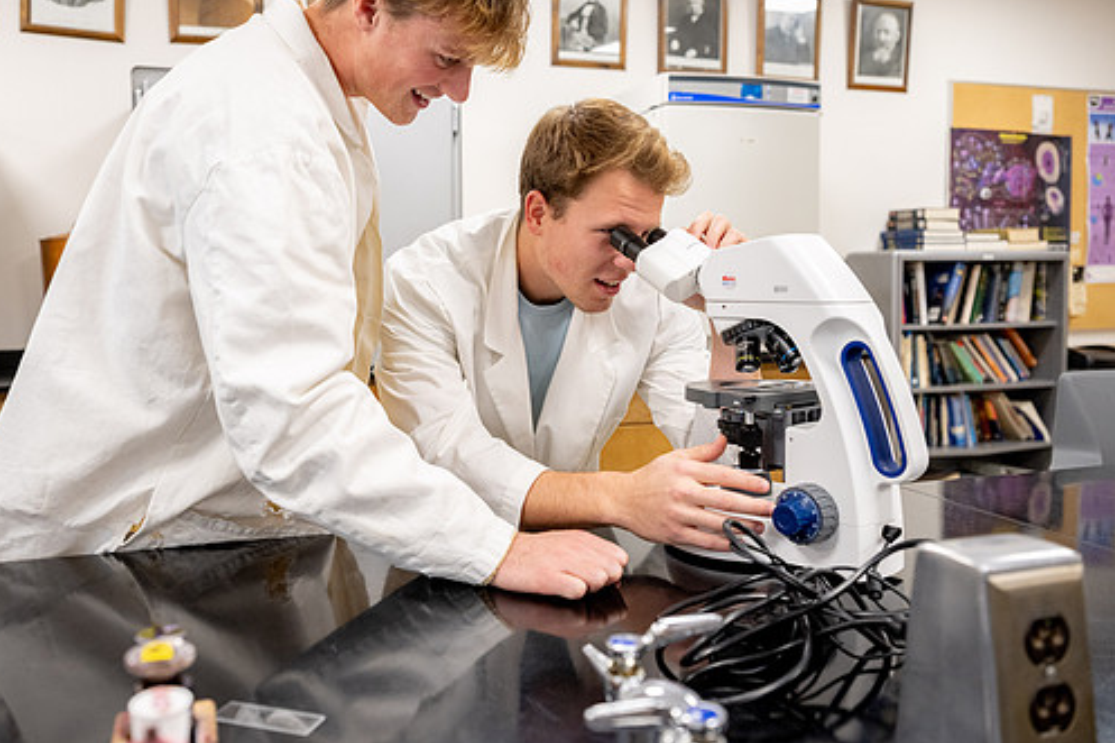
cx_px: 512
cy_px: 320
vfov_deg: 43.5
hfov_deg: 61.9
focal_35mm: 30
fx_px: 929
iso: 1000
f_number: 3.2
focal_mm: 24
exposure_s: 1/160
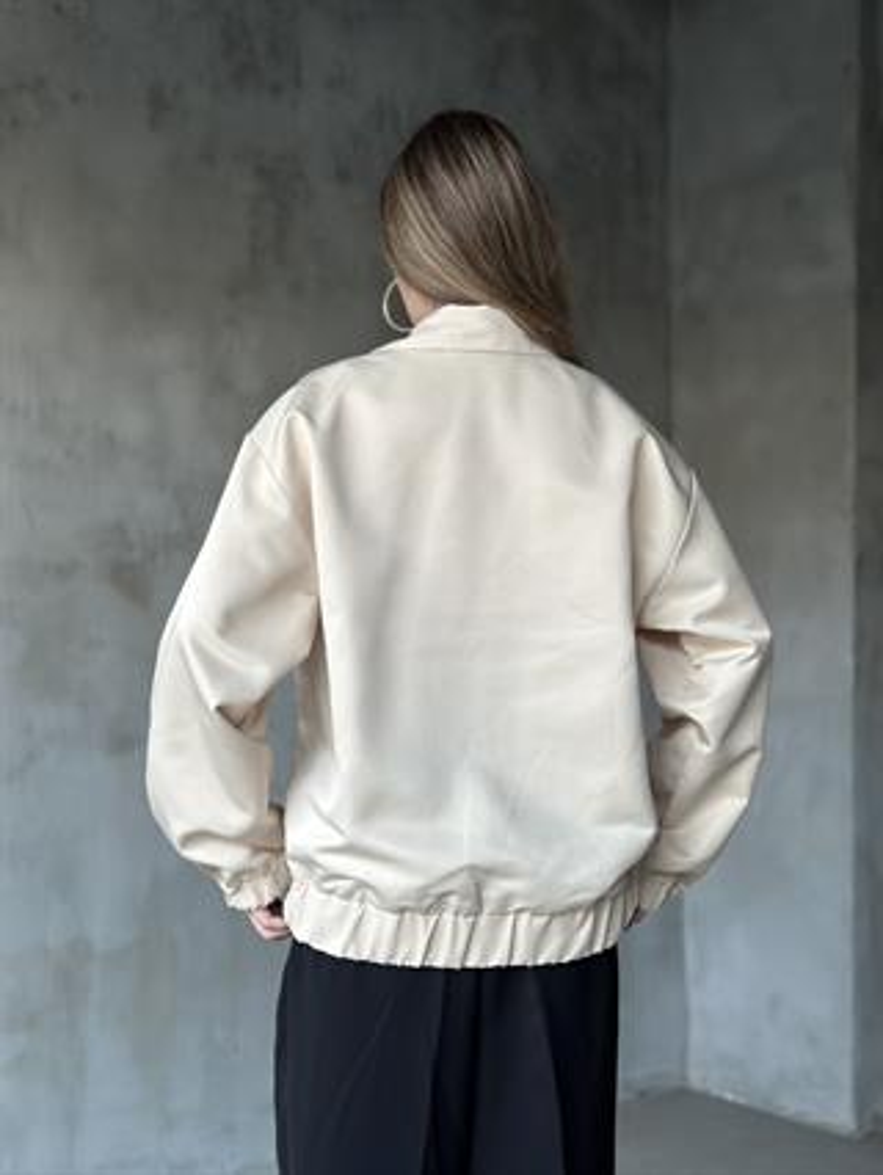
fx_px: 1631
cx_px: 442
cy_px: 588
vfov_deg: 39.6
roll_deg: -1.3
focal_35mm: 48
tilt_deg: +2.0
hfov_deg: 30.3
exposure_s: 1/60
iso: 160
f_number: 1.78
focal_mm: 6.86
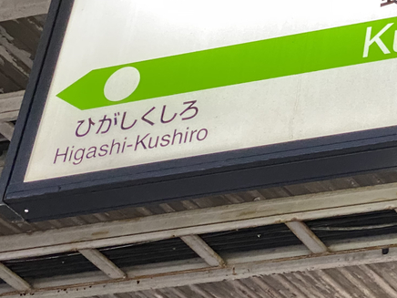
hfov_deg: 13.4
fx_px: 1640
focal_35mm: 143
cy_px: 21
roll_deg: -5.9
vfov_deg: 10.3
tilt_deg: +35.5
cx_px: 481
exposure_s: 1/60
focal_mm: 6
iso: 250
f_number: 2
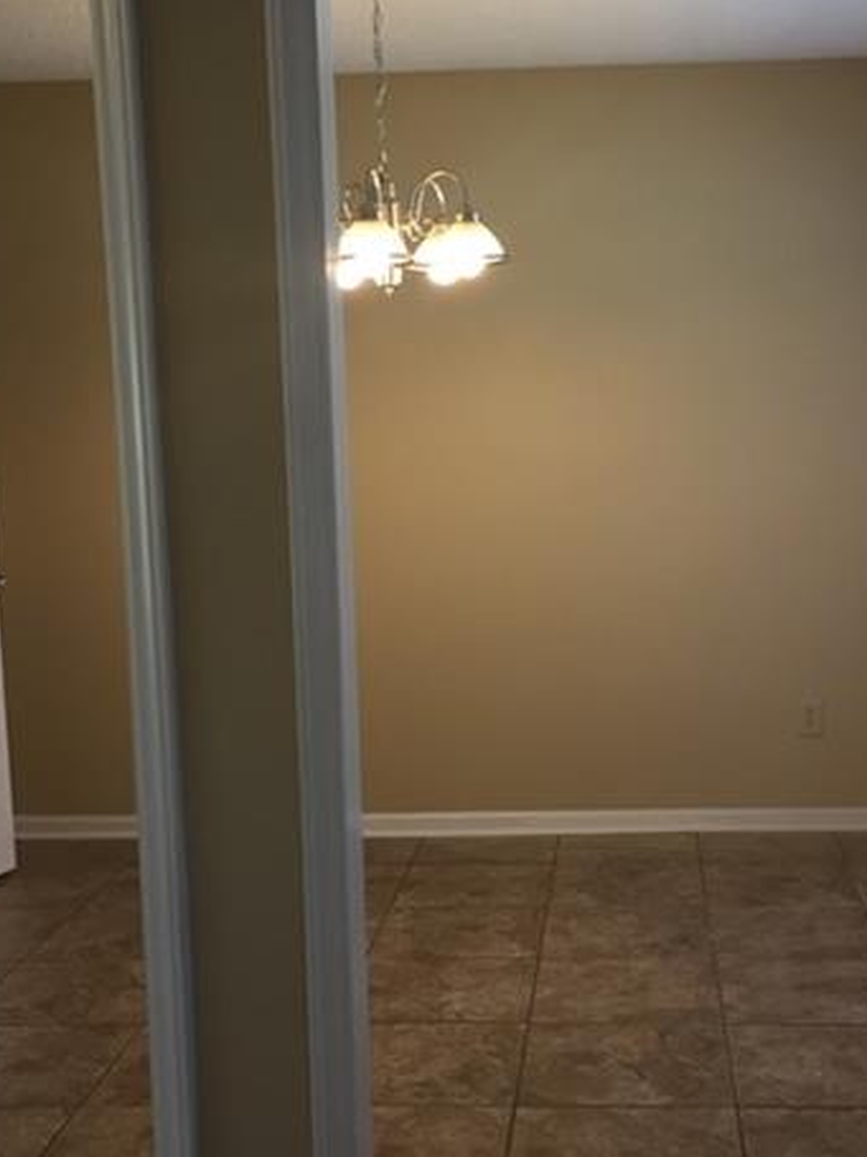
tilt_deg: -8.0
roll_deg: +1.5
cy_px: 669
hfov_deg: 29.6
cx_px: 536
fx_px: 1637
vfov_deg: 38.8
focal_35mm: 49
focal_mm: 4.15
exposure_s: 1/30
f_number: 2.2
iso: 32
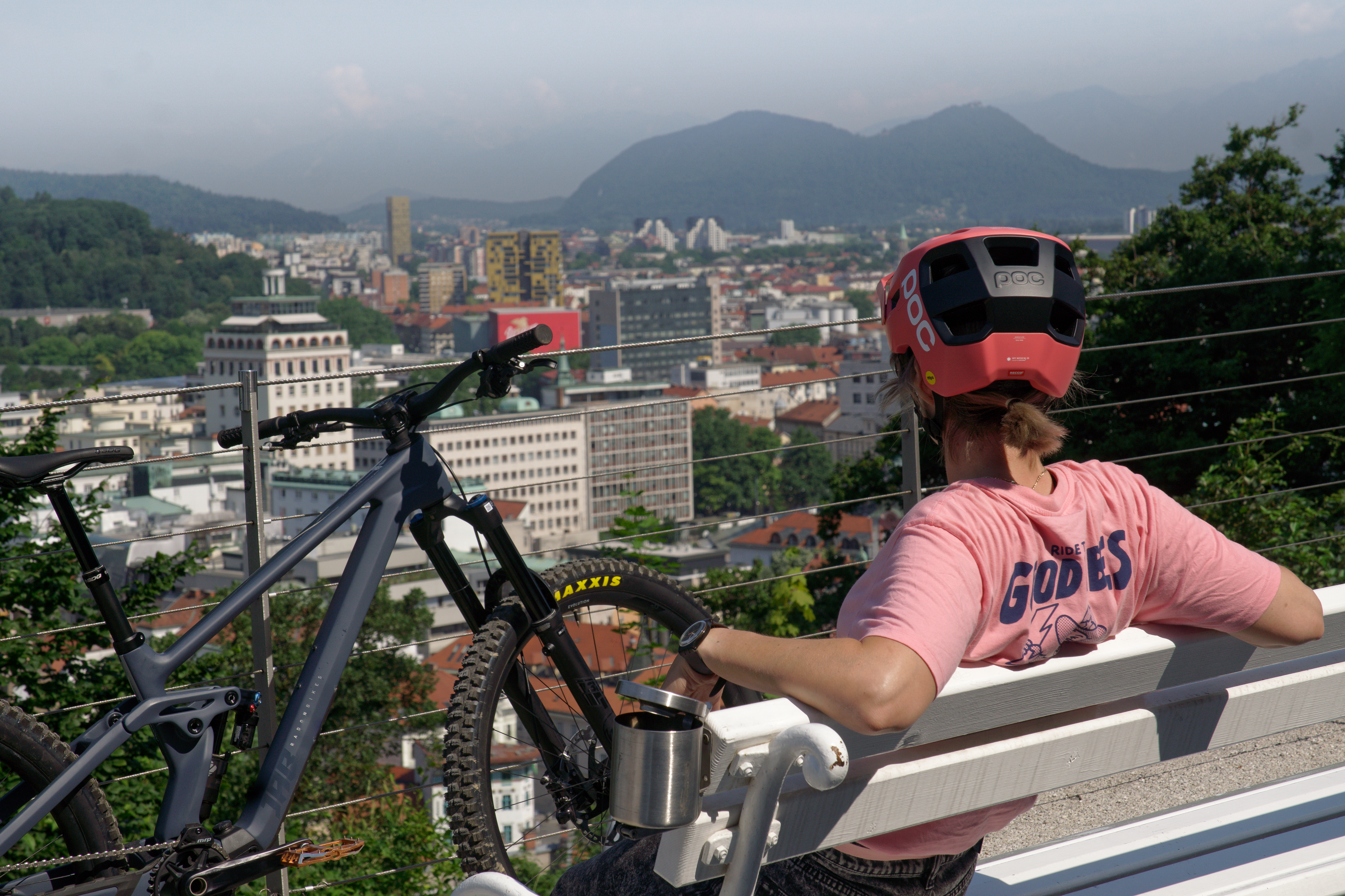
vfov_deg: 16.6
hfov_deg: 24.6
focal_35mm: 82
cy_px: 448
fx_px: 3082
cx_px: 672
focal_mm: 55
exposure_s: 1/640
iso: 100
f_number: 10
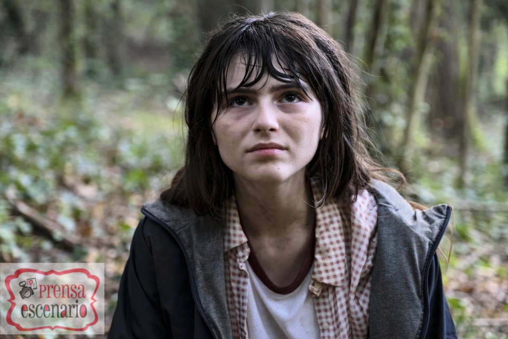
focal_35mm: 83
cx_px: 254
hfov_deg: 24.5
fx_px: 1171
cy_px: 170
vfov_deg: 16.5
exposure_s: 1/125
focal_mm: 55
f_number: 2.8
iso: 1250
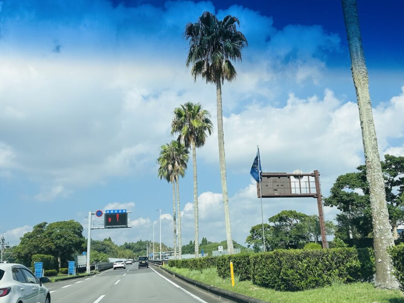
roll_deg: +1.3
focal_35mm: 30
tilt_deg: +10.0
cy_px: 156
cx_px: 219
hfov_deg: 59.9
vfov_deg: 46.8
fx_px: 350
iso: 50
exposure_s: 1/4444
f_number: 1.5
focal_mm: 5.7
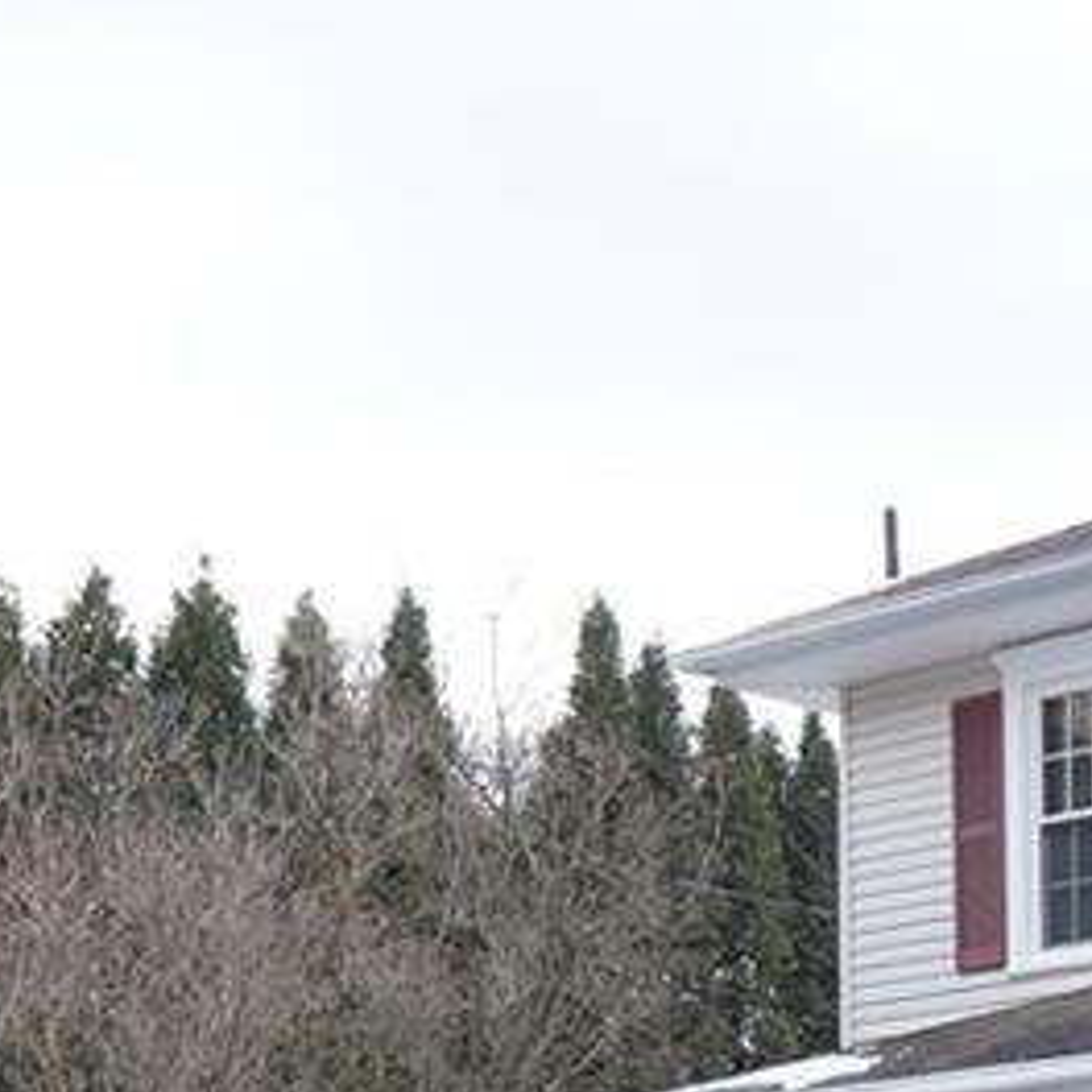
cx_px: 1526
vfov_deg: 20.4
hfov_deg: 19.7
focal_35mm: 79
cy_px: 1332
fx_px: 2820
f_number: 7.1
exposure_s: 1/160
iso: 200
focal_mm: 16
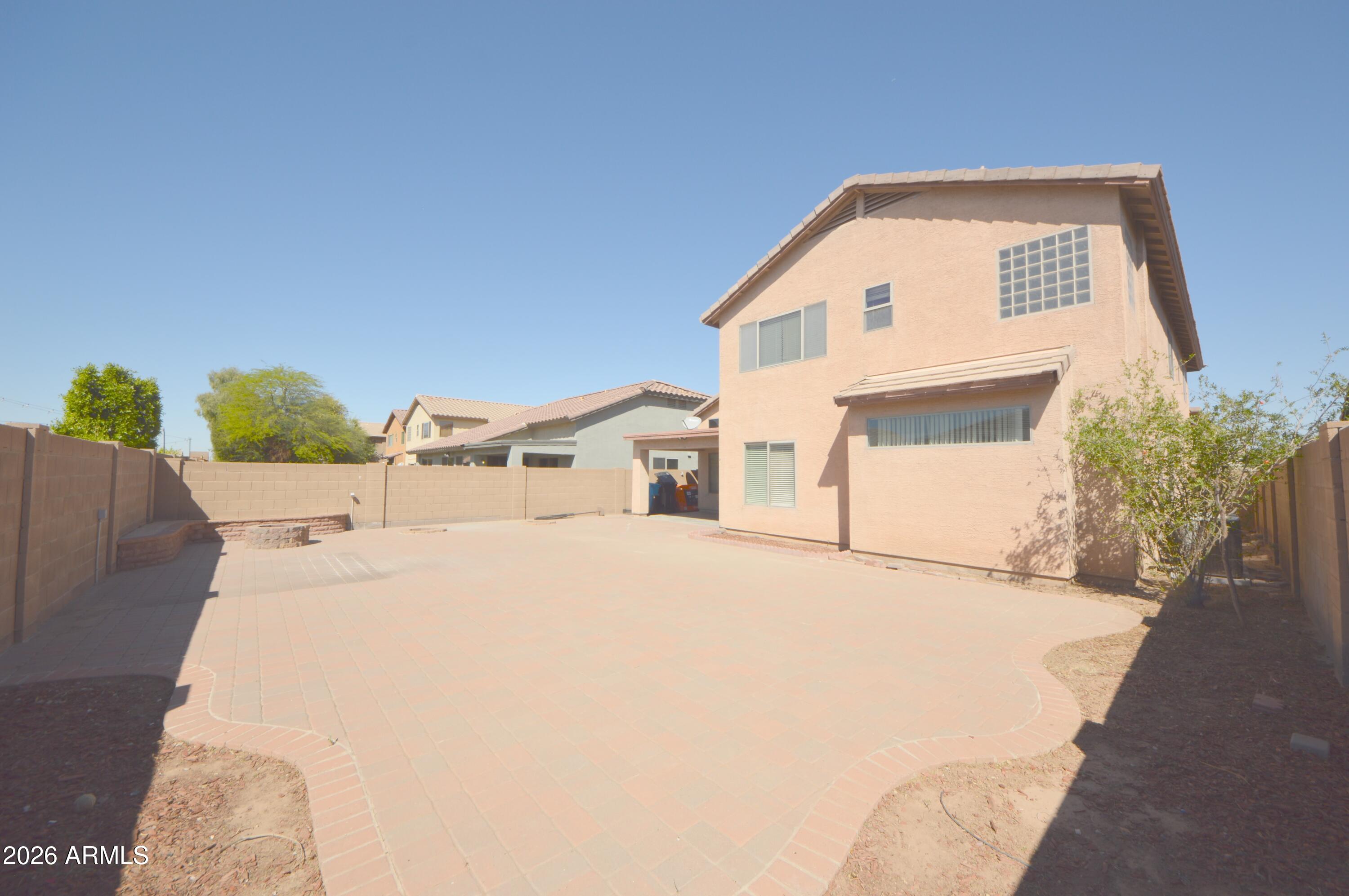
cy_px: 448
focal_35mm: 12
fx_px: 449
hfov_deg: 112.7
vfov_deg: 89.9
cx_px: 674
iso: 100
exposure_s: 1/200
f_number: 11
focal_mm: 8
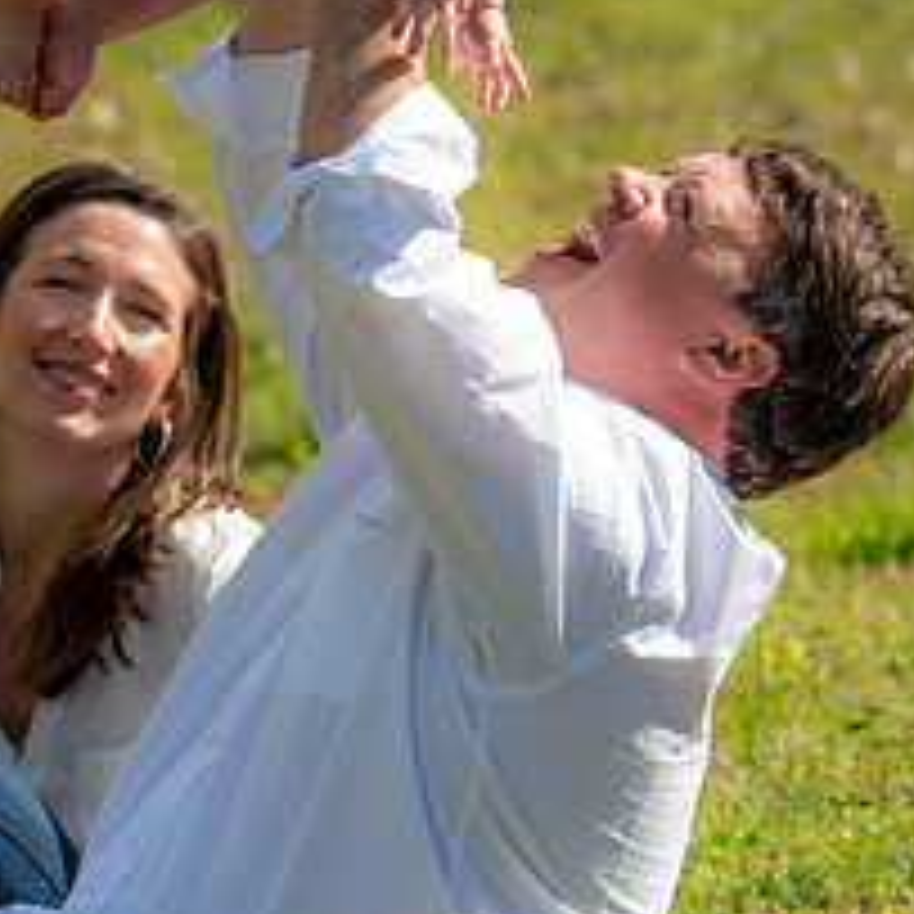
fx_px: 9649
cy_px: 517
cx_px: 46
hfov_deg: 5.4
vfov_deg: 5.4
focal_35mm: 323
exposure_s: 1/250
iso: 50
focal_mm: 110
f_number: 5
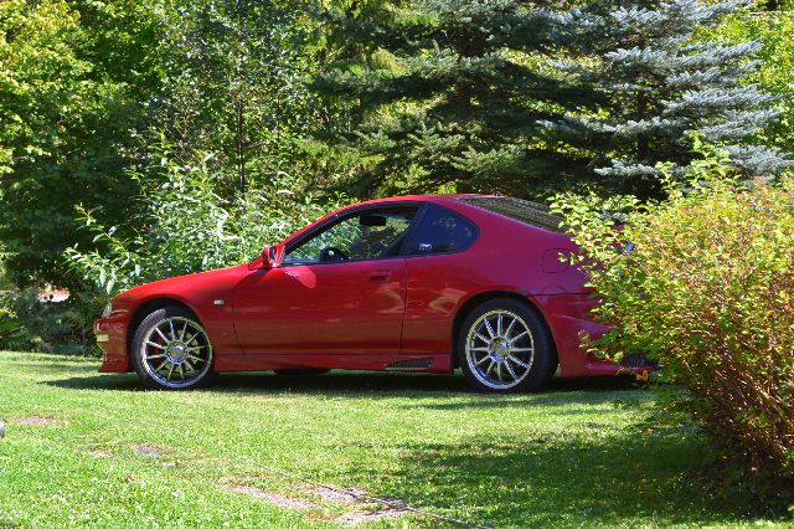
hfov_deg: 24.6
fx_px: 1819
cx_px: 397
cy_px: 264
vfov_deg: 16.5
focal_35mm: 82
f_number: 9
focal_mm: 55
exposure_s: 1/160
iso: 400
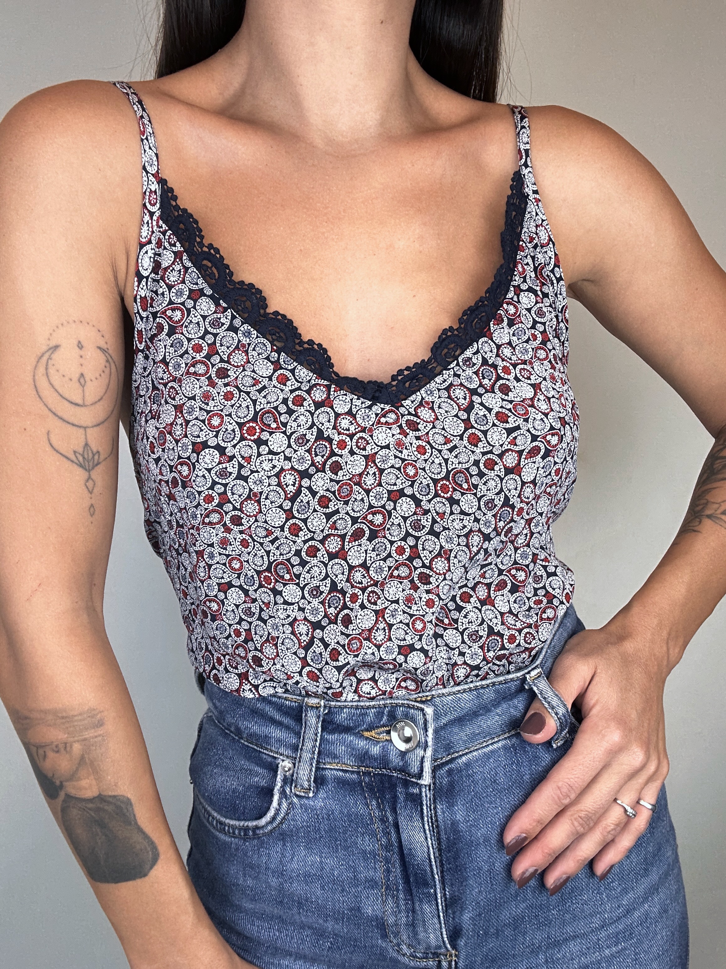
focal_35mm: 30
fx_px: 839
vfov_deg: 60.0
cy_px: 484
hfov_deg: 46.8
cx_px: 363
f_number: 1.9
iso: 64
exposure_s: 1/100
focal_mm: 2.69
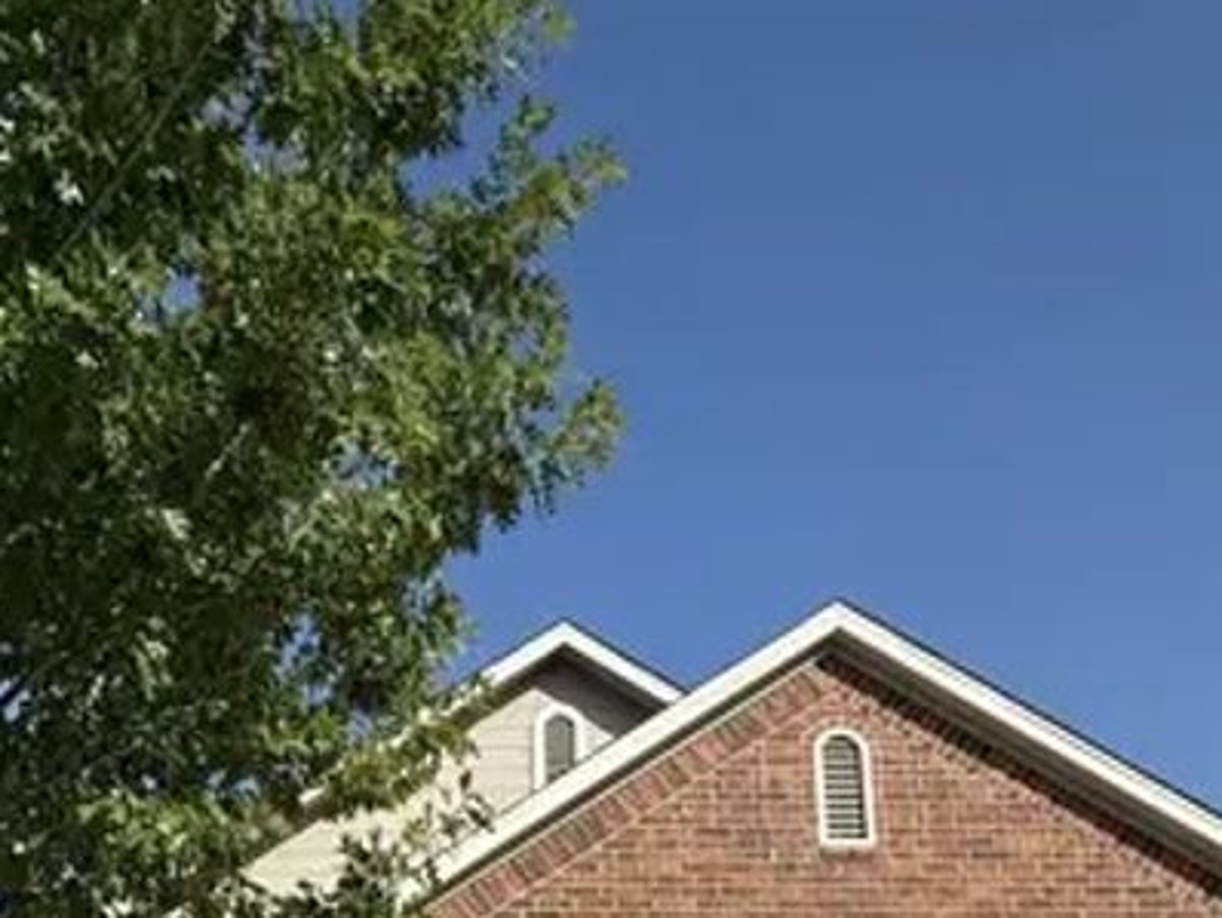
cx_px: 381
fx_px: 1272
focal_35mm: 36
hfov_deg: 50.2
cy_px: 1078
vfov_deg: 33.1
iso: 50
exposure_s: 1/2611
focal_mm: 2.22
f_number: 2.2
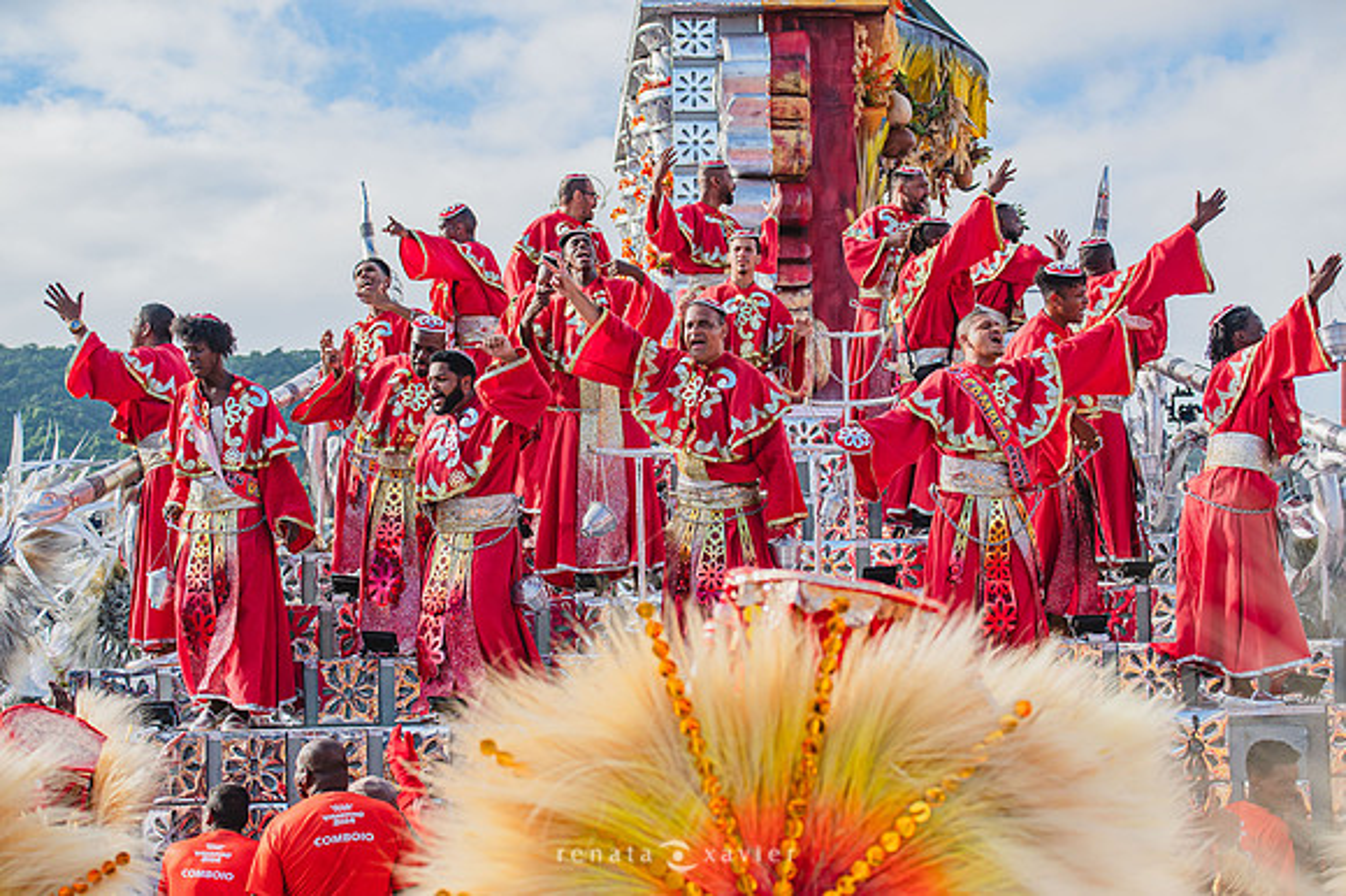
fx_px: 2702
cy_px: 463
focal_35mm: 72
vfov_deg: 18.8
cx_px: 651
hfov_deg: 28.0
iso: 400
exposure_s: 1/1600
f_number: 5.6
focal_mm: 70
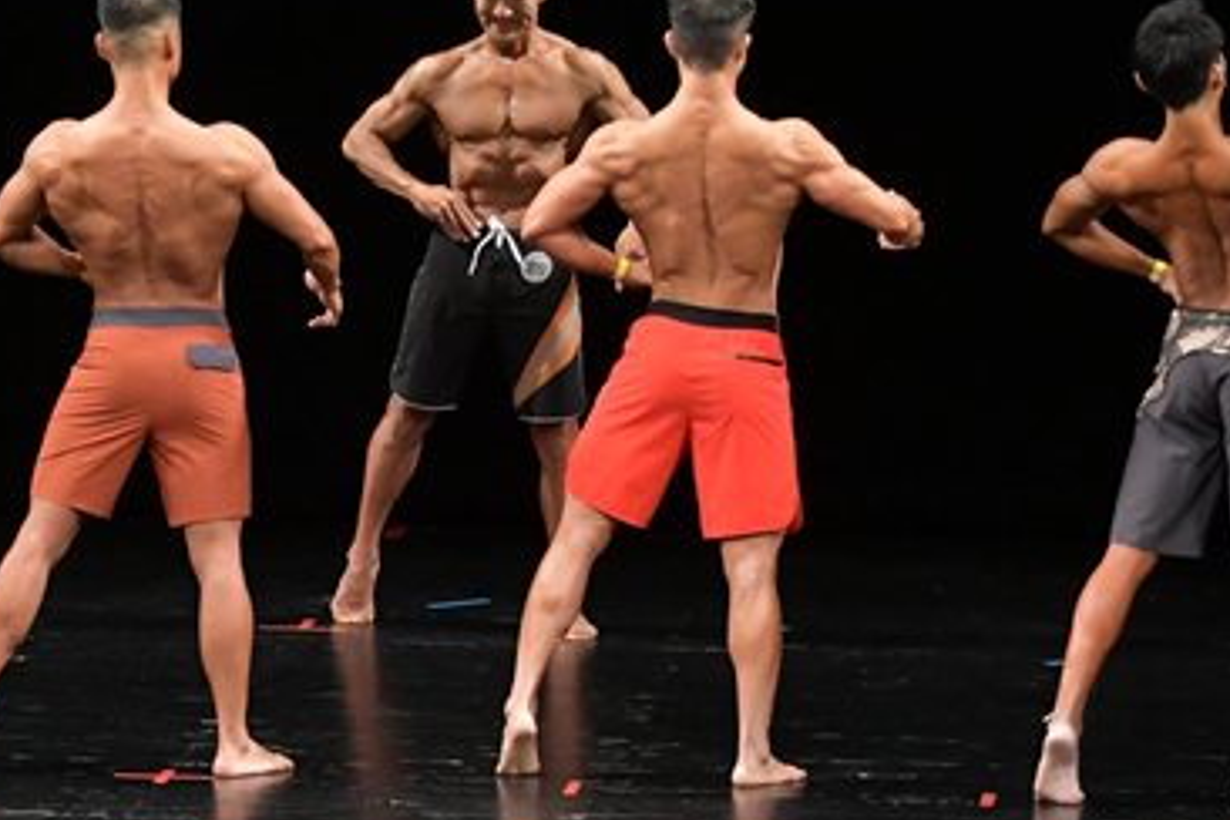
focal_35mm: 311
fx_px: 10625
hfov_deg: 6.6
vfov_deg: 4.4
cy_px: 447
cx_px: 234
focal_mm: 98
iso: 3200
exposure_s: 1/400
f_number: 5.6
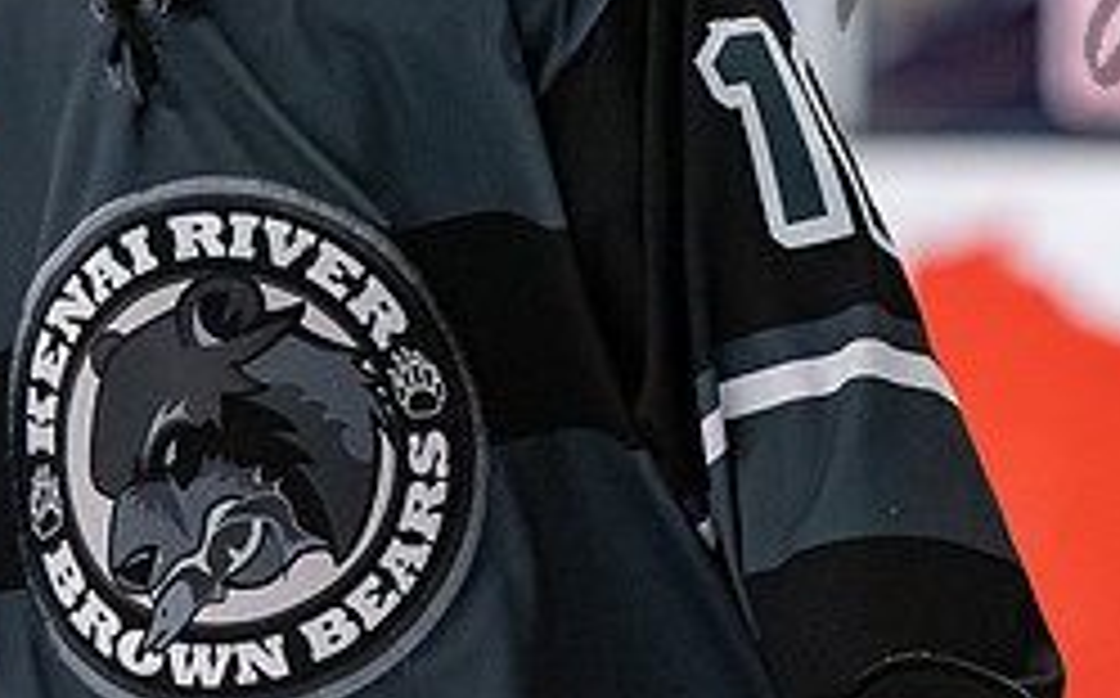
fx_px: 24849
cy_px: -375
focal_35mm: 815
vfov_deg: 1.6
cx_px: 470
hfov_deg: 2.6
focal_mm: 175
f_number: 2.8
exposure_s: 1/800
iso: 2000
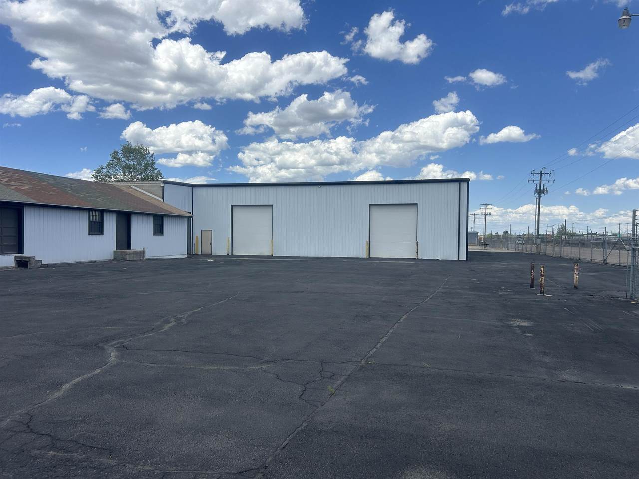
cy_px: 240
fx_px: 480
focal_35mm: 26
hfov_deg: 67.3
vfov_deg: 53.1
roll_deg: -0.9
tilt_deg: +0.6
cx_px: 320
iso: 50
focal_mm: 5.7
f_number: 1.5
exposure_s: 1/4831
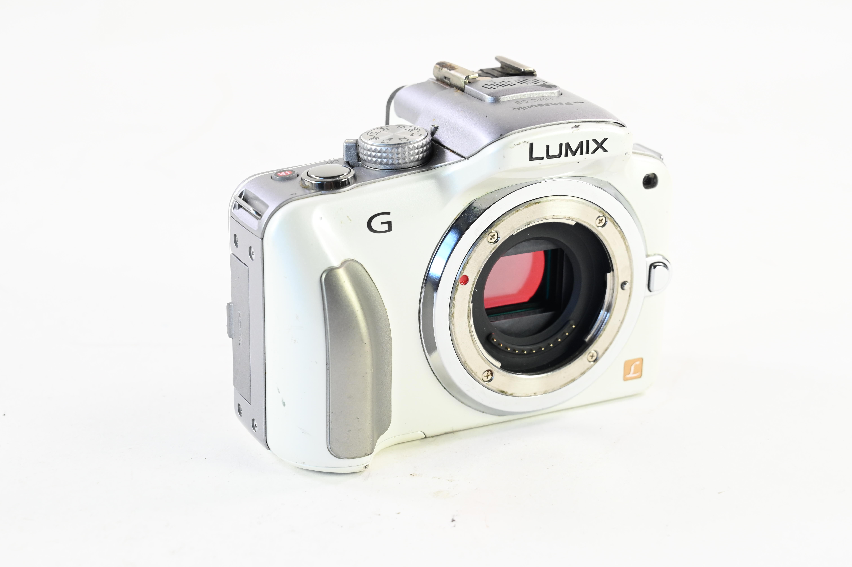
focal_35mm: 70
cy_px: 284
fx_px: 1656
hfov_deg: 28.9
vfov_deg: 19.4
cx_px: 426
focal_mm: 70
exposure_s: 1/100
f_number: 10
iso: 2000
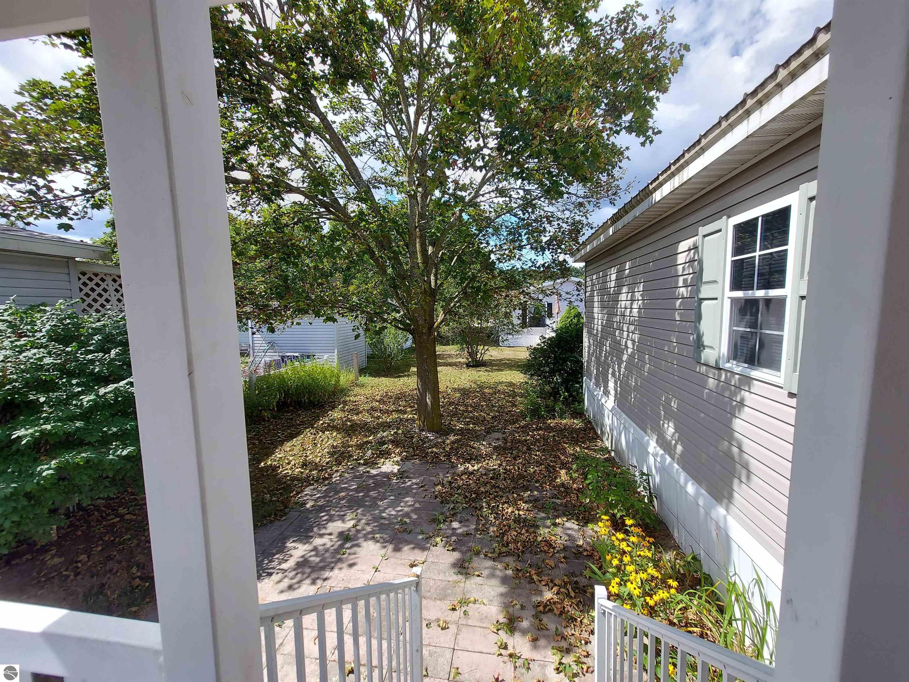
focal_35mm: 13
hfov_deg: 106.2
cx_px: 454
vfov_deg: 89.9
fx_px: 341
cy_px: 341
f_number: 2.2
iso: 50
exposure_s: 1/685
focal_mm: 1.74
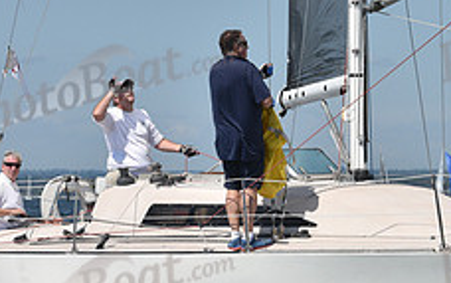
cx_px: 338
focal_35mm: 285
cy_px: 161
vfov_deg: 4.6
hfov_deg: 7.4
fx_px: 3506
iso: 320
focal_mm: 110
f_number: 10
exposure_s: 1/1250
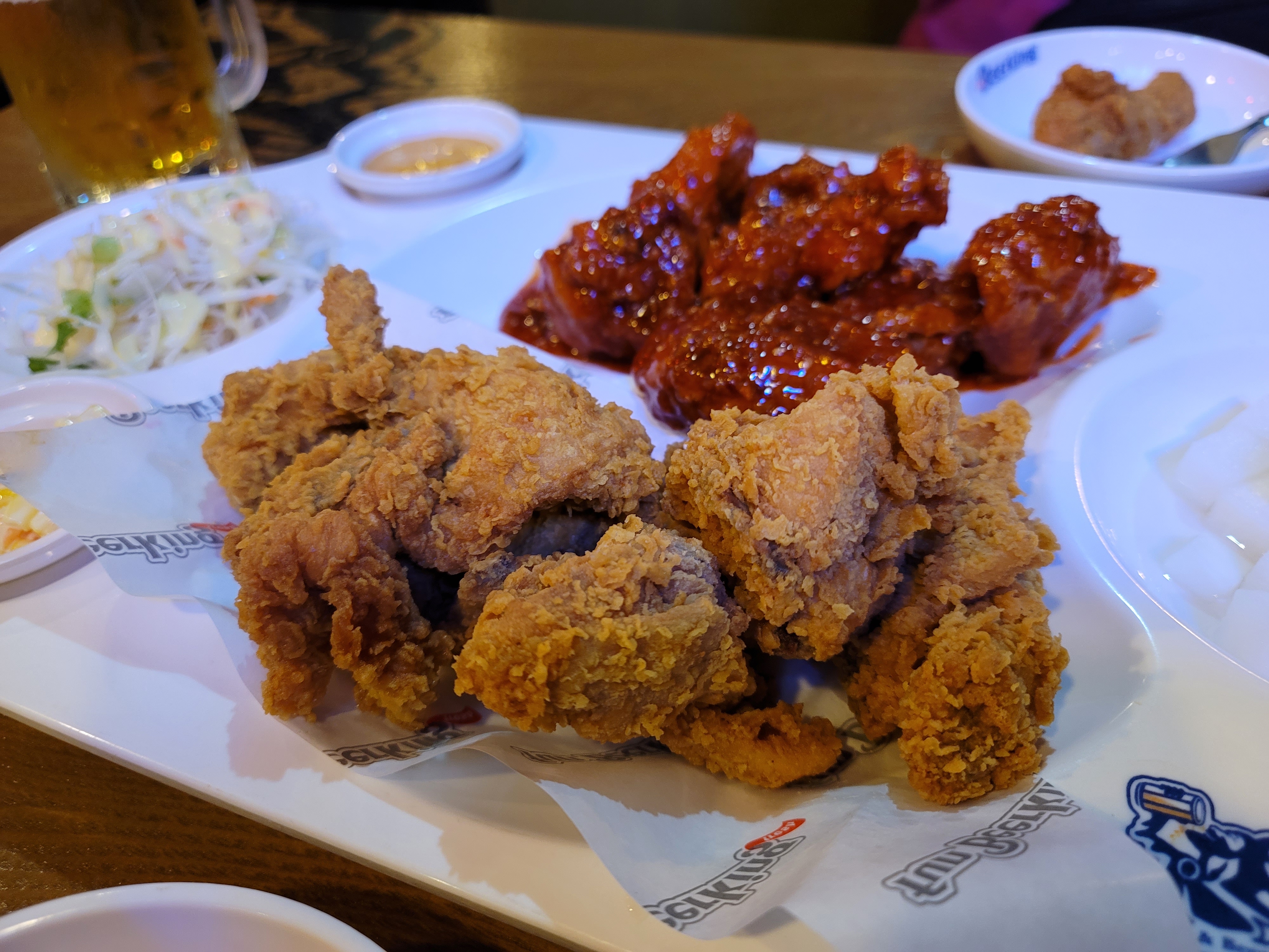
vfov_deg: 54.9
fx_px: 916
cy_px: 476
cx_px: 634
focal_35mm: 25
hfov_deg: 69.4
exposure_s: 1/39
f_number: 1.8
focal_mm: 7
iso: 500
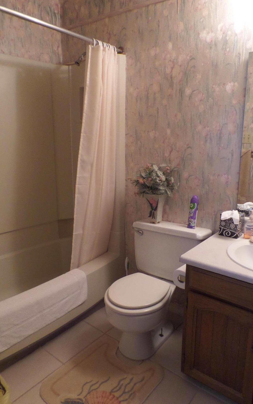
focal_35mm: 25
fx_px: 276
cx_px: 136
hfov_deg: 49.2
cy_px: 206
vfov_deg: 72.5
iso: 400
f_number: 2.8
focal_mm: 4.1
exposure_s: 1/30
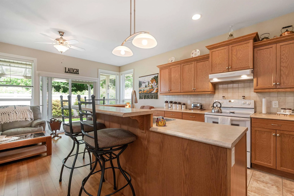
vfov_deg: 77.3
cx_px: 147
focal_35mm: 15
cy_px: 98
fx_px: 122
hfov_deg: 100.4
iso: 200
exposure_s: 1/20
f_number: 7.1
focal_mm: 10
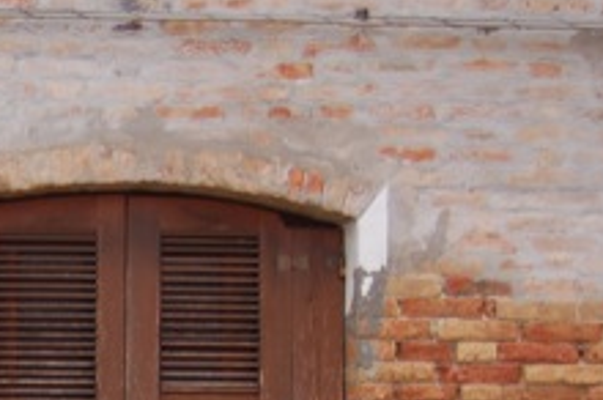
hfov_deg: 14.4
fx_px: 2266
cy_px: 574
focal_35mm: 135
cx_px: -238
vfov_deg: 9.8
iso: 200
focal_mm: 31
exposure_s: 1/60
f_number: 4.5
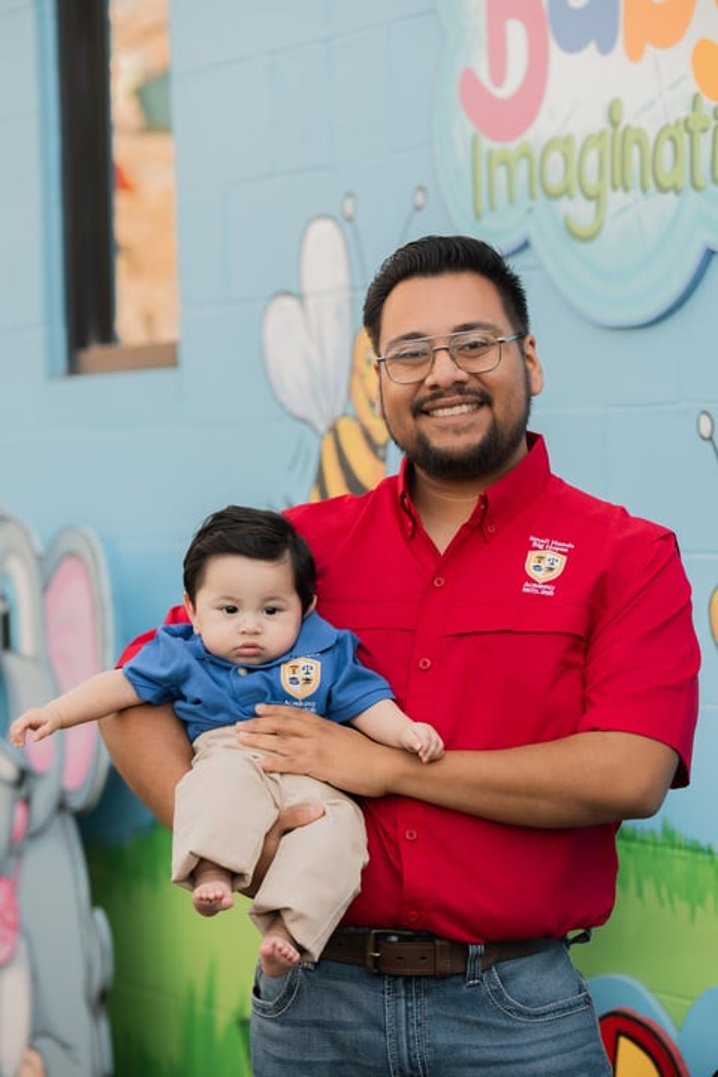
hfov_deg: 12.2
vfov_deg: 18.2
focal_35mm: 112
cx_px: 359
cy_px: 538
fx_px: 3365
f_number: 2.5
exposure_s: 1/250
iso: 200
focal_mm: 75
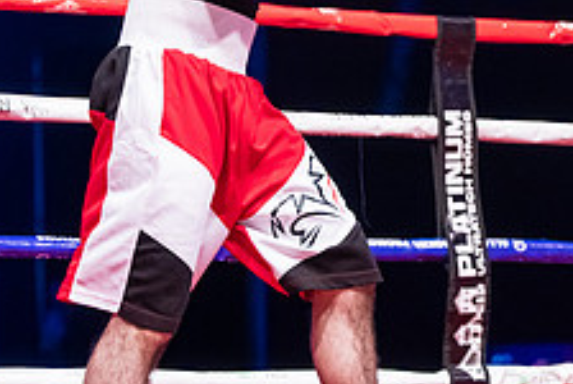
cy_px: 101
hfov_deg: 11.2
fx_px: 2885
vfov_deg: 7.6
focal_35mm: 181
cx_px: 624
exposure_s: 1/1000
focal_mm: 70
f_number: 2.5
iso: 4000
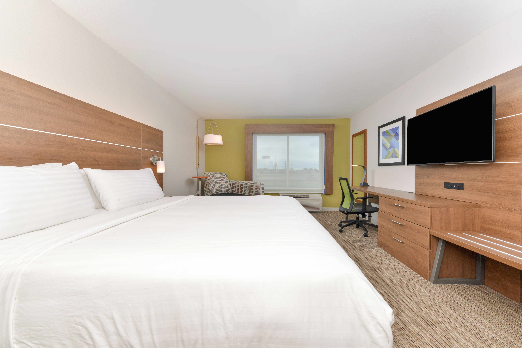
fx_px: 203
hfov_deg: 104.2
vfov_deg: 81.2
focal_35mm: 14
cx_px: 261
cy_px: 174
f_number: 13
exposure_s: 1/125
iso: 640
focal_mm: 14
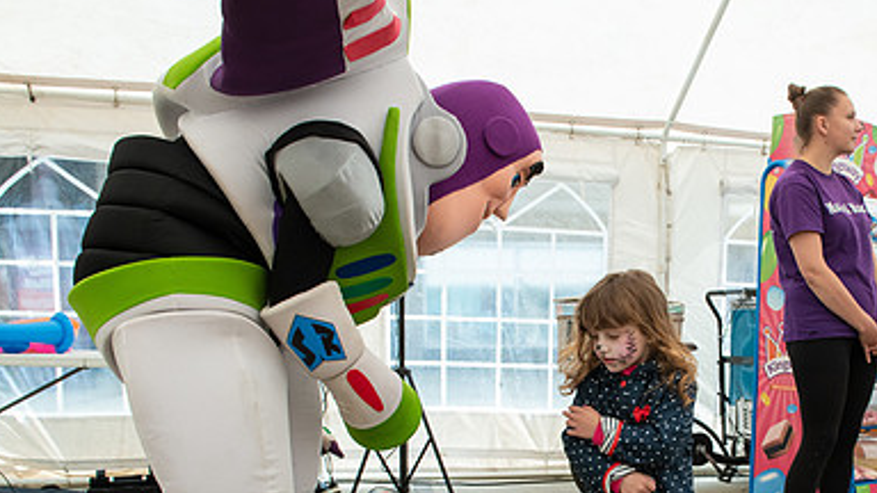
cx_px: 612
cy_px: 405
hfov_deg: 51.4
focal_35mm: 38
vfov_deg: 30.3
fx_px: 884
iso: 560
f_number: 8
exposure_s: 1/250
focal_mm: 24
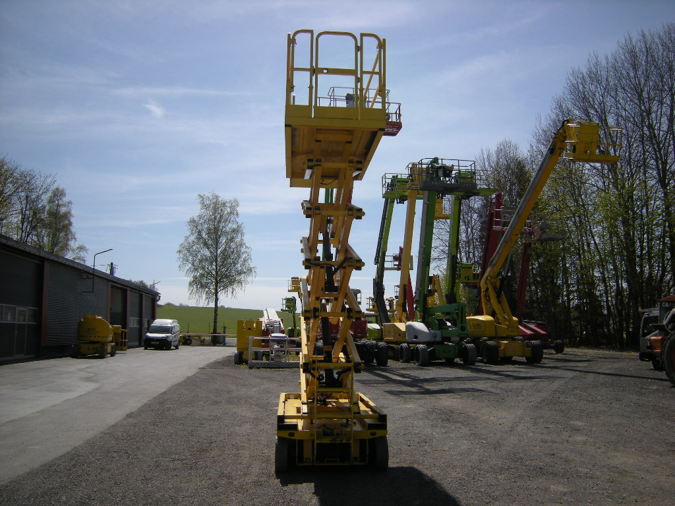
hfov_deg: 63.4
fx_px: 546
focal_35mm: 28
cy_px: 253
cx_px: 338
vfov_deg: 49.7
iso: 64
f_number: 5.6
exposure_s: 1/514
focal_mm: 4.7
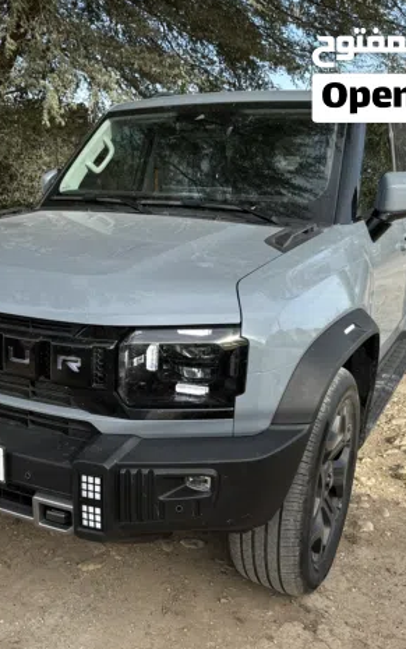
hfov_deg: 35.5
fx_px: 619
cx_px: 102
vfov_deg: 55.3
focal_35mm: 35
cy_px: 324
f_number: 1.78
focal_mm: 6.76
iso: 80
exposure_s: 1/2174
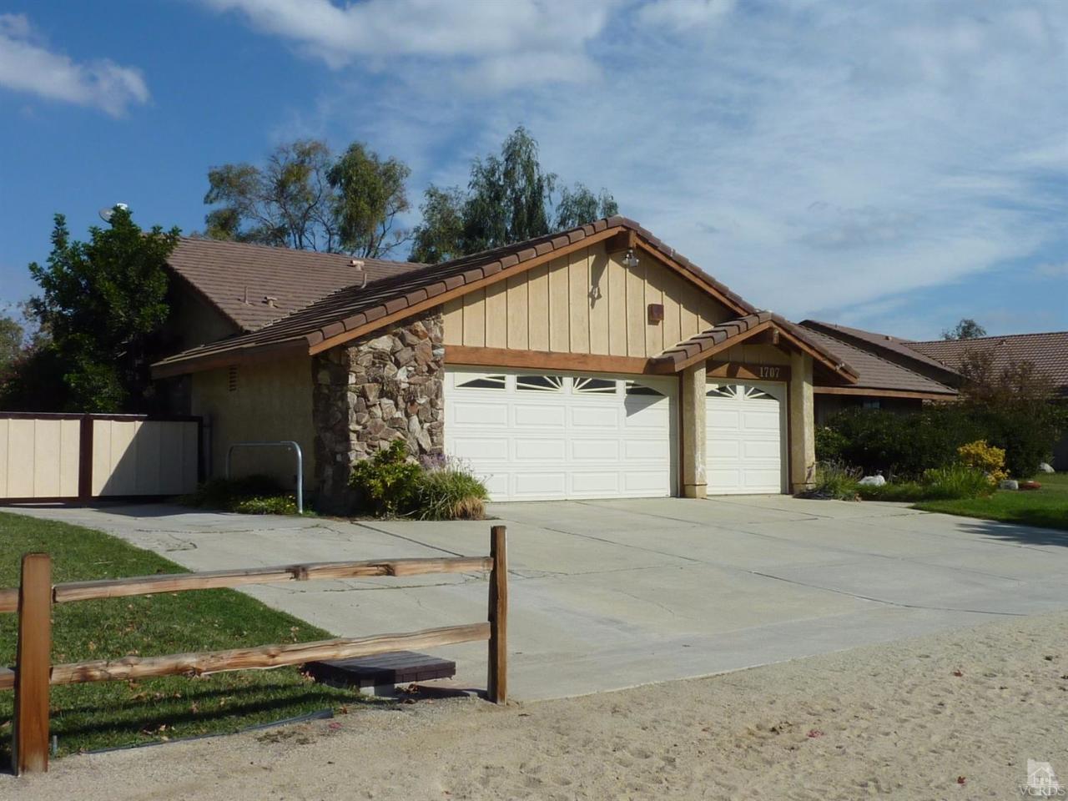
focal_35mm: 36
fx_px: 1111
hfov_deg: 51.4
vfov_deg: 39.7
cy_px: 400
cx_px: 534
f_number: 5.6
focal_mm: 4.1
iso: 80
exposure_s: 1/800
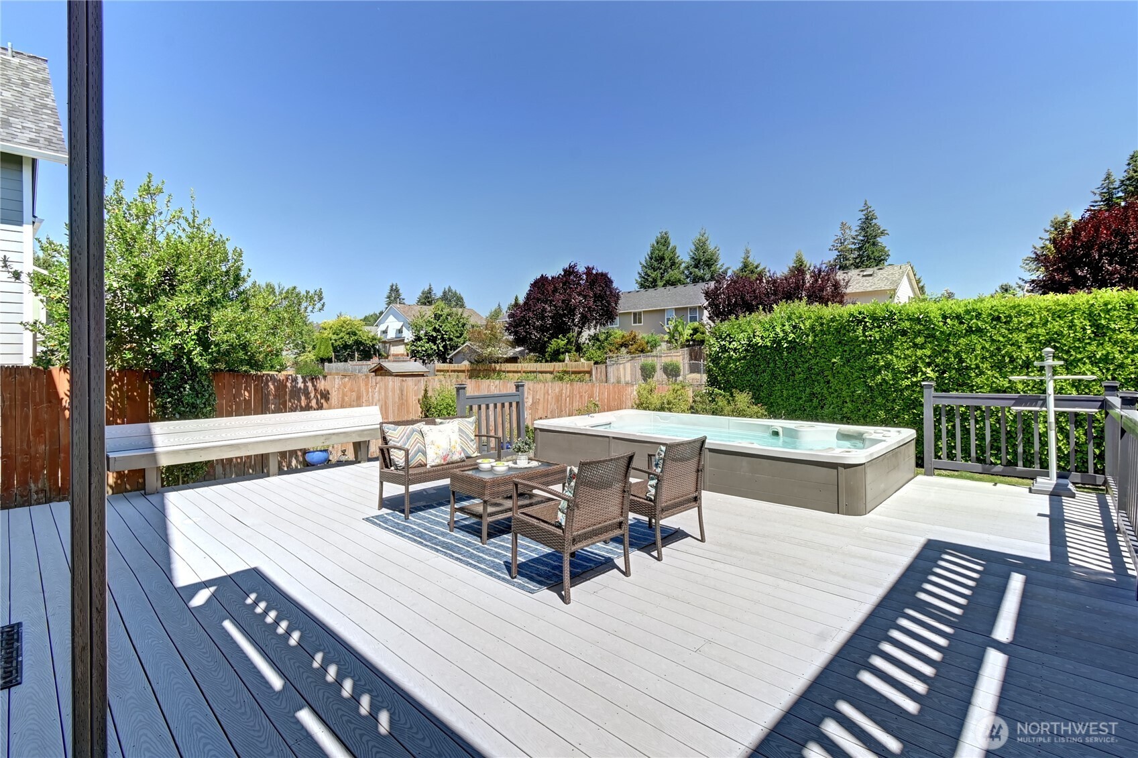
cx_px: 569
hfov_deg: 100.4
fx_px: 474
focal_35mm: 15
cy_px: 379
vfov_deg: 77.3
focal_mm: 10
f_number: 11
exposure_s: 1/30
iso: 250
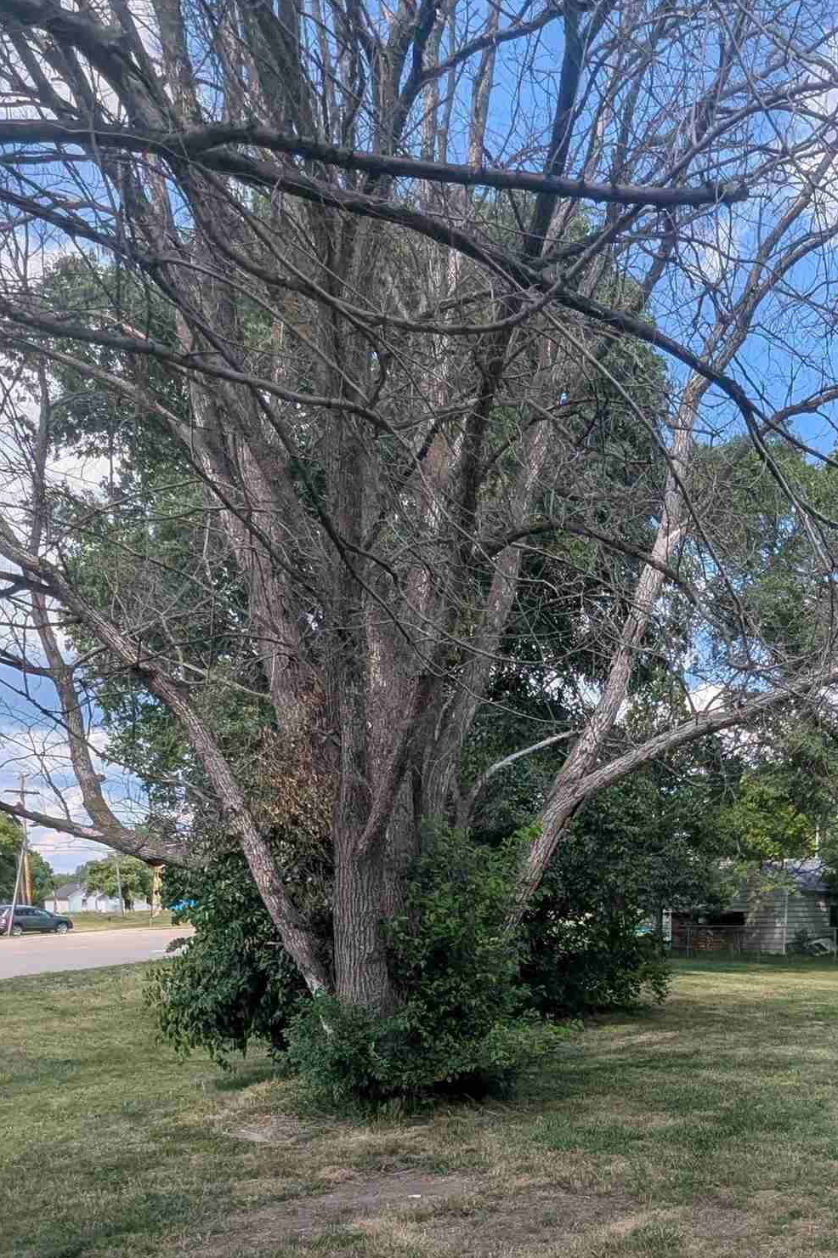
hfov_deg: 42.8
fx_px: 978
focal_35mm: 28
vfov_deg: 61.3
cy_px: 964
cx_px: 742
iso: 46
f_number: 2.2
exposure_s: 1/1057
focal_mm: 1.95
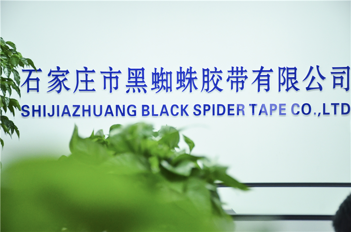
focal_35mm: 99
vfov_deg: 13.7
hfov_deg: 20.7
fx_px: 963
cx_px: 176
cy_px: 116
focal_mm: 66
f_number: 5
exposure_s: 1/100
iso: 2000
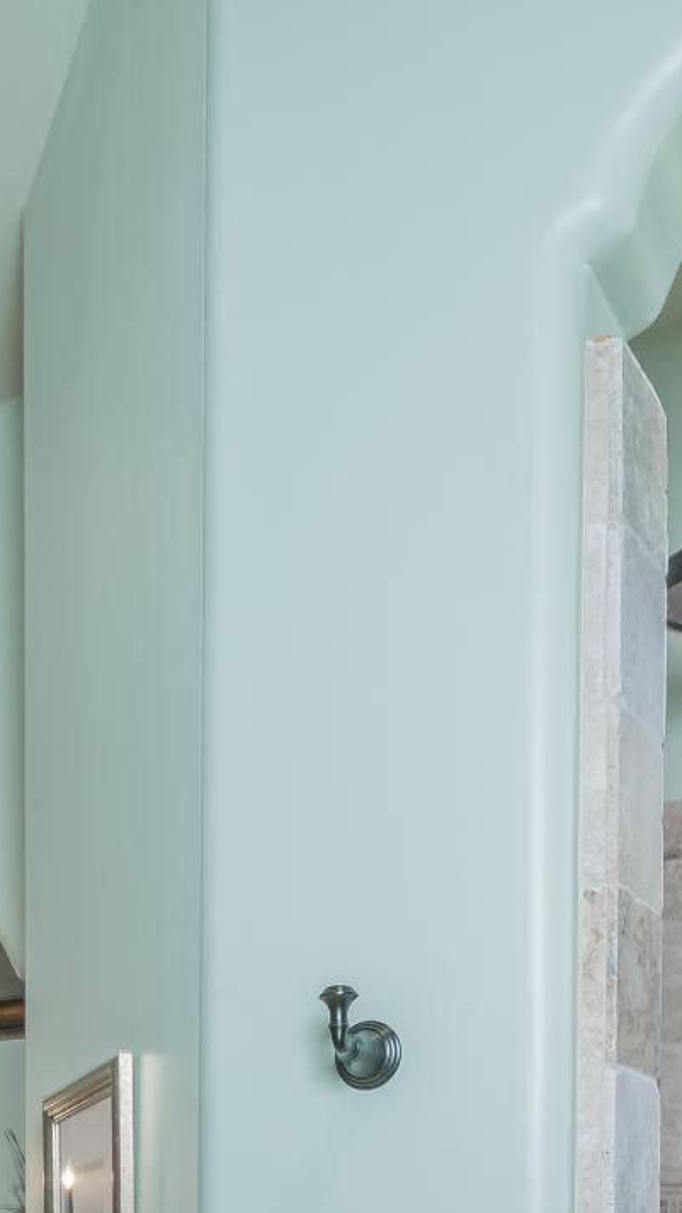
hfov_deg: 24.4
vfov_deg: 34.2
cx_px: 11
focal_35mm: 47
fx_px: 1511
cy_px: 1492
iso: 1000
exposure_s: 1/20
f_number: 8
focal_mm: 16
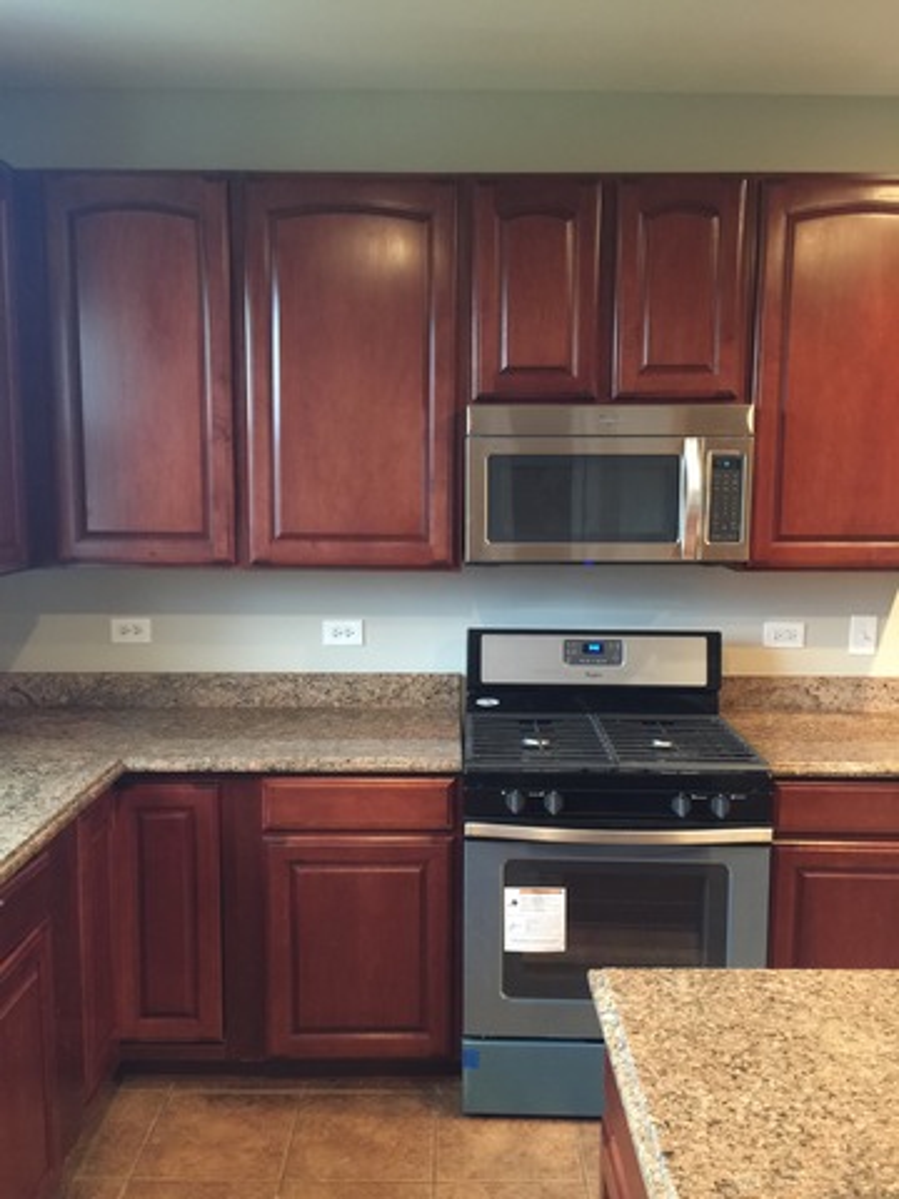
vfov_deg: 61.7
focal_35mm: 29
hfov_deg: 48.2
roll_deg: -1.3
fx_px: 1004
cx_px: 450
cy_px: 600
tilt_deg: -6.1
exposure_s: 1/4
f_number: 2.2
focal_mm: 4.15
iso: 64
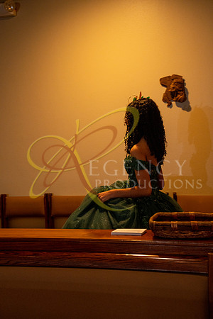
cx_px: 106
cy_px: 160
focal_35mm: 52
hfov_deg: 26.0
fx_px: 461
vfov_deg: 38.2
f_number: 5
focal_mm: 52
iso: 4000
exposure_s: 1/125
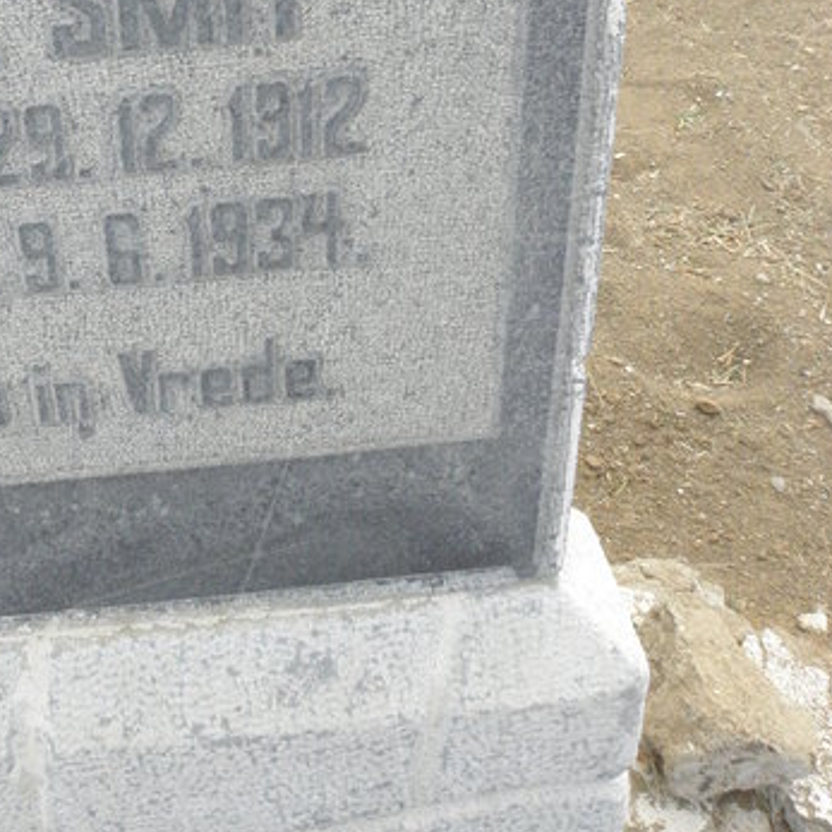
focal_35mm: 53
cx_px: 127
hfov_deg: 31.1
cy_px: 43
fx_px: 1441
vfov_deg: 30.4
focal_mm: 4.6
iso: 200
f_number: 6.3
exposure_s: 1/100
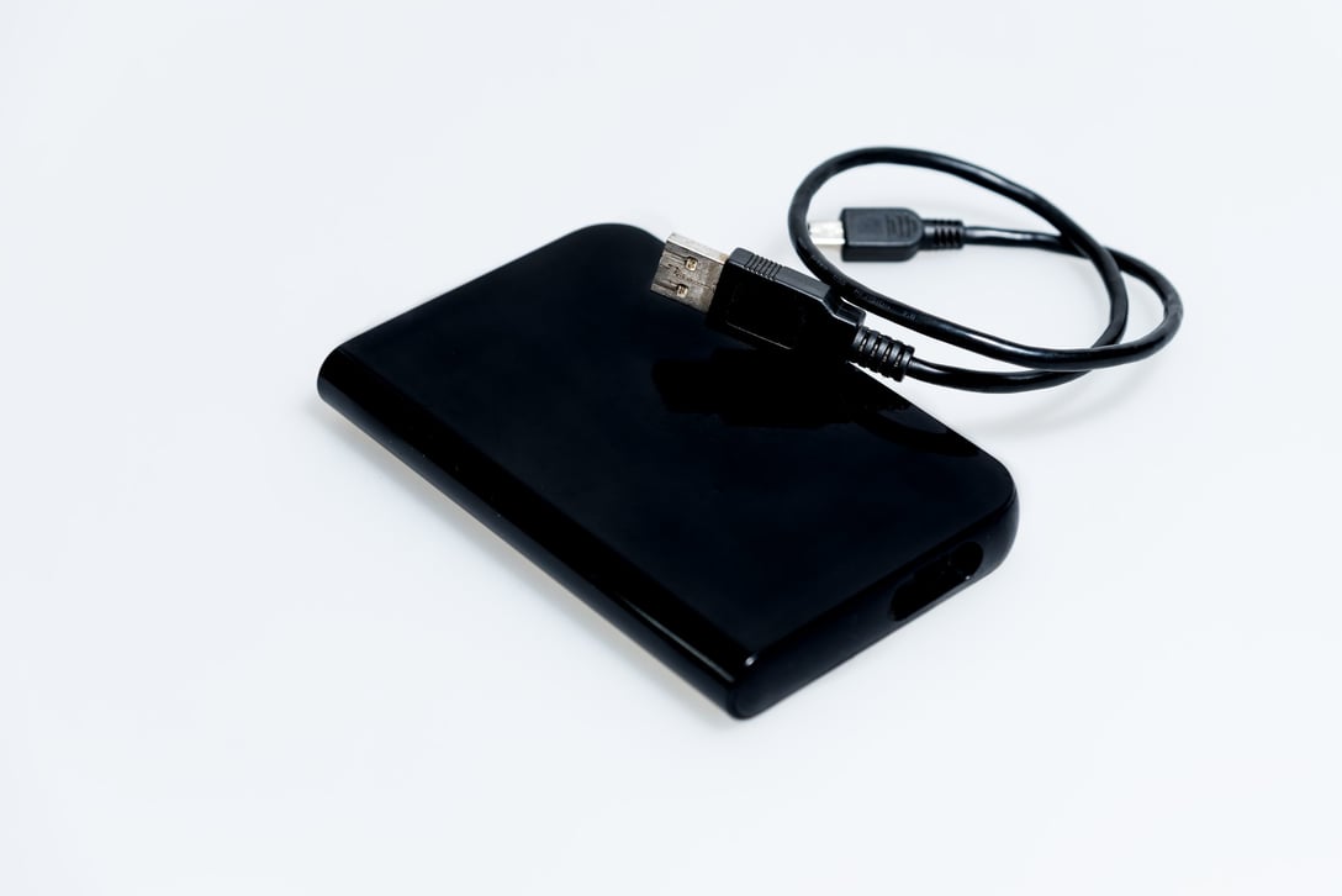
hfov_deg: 23.6
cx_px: 729
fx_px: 3207
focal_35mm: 86
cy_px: 423
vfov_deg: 15.9
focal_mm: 78
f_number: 5.6
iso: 100
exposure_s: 1/50
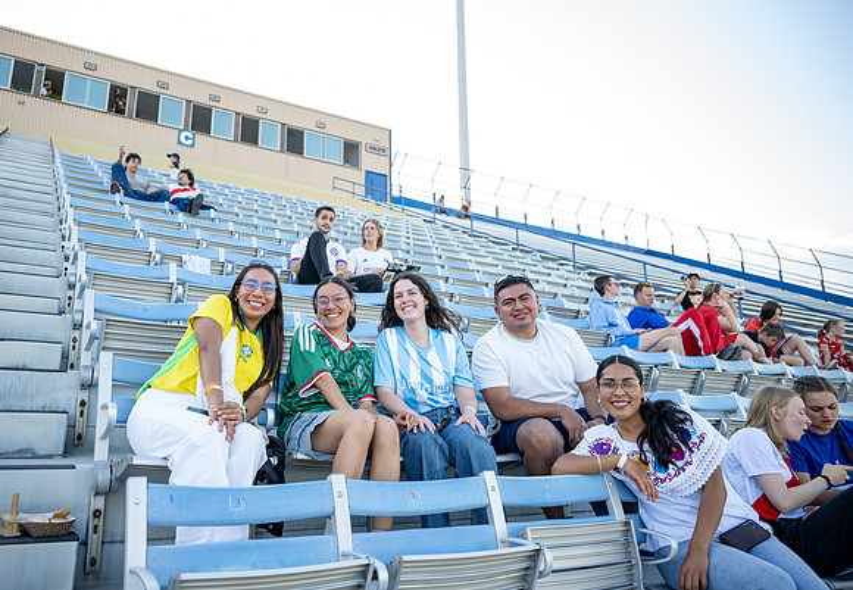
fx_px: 639
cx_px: 374
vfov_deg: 49.5
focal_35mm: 27
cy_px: 270
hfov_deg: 67.2
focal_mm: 24
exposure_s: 1/640
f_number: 2.8
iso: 400
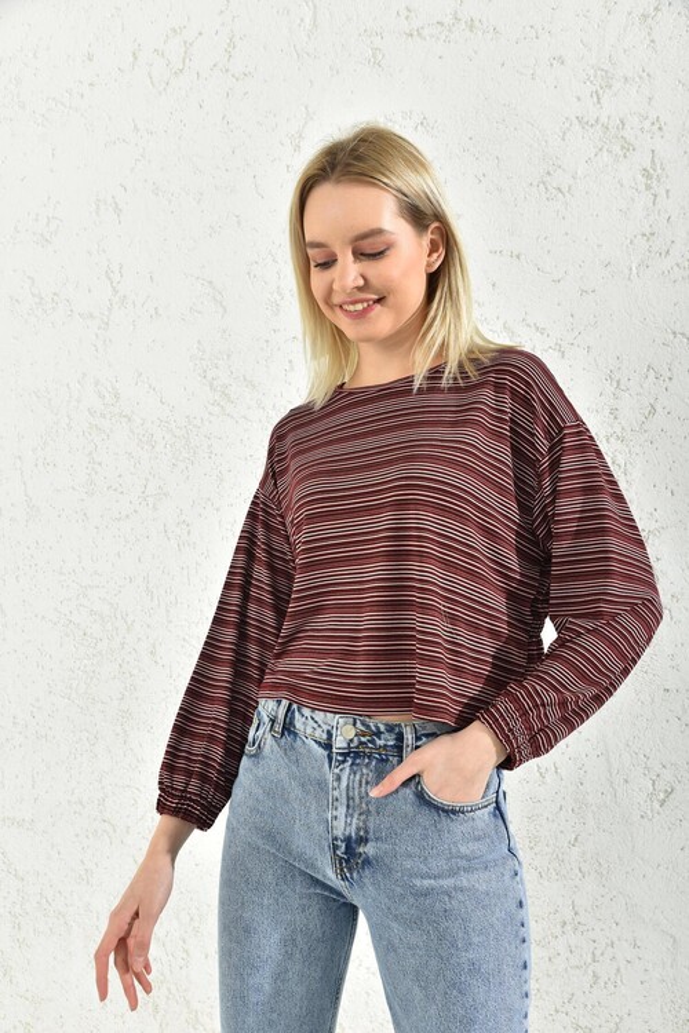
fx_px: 1033
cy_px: 516
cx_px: 344
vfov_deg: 53.1
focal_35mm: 36
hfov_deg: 36.9
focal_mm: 36
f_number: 7.1
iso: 100
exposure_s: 1/160
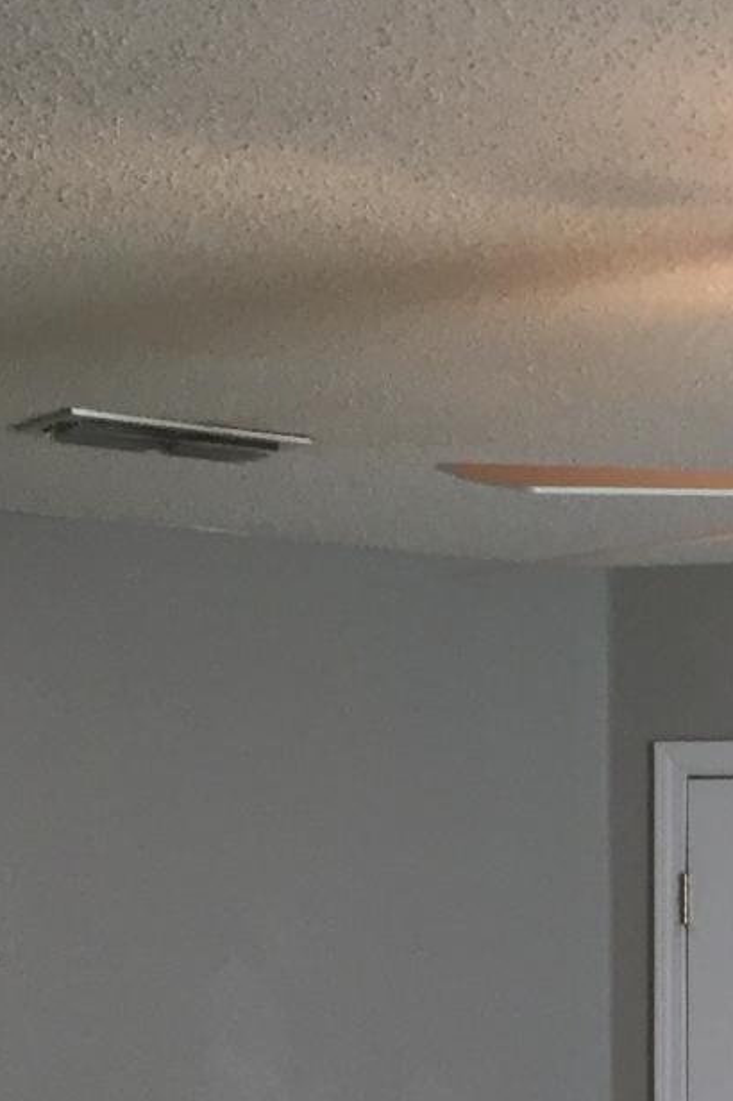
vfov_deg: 18.6
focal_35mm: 98
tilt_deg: -11.1
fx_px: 2996
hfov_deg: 13.7
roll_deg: -0.2
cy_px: 1603
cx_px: 735
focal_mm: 4.15
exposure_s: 1/30
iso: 40
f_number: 2.2
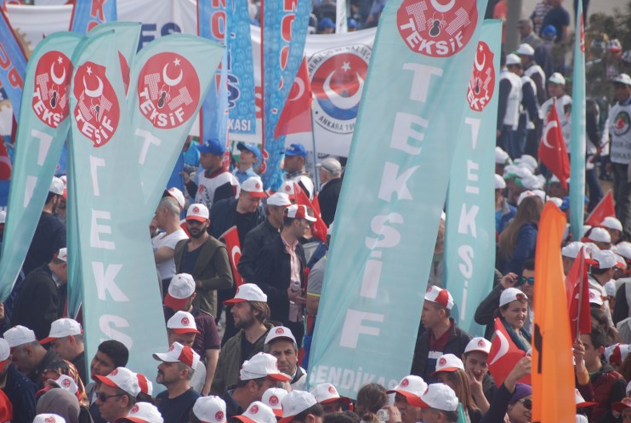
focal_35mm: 275
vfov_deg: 5.0
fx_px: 4827
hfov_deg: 7.5
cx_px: 307
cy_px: 209
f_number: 5.6
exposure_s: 1/640
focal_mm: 170
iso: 200
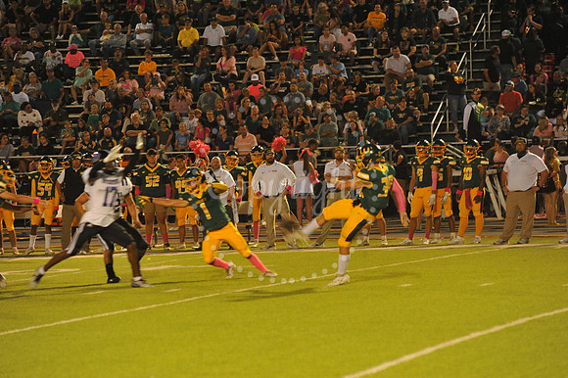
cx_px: 284
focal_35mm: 200
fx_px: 3154
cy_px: 189
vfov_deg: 6.9
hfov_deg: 10.3
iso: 5000
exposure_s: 1/200
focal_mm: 200
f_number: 5.6
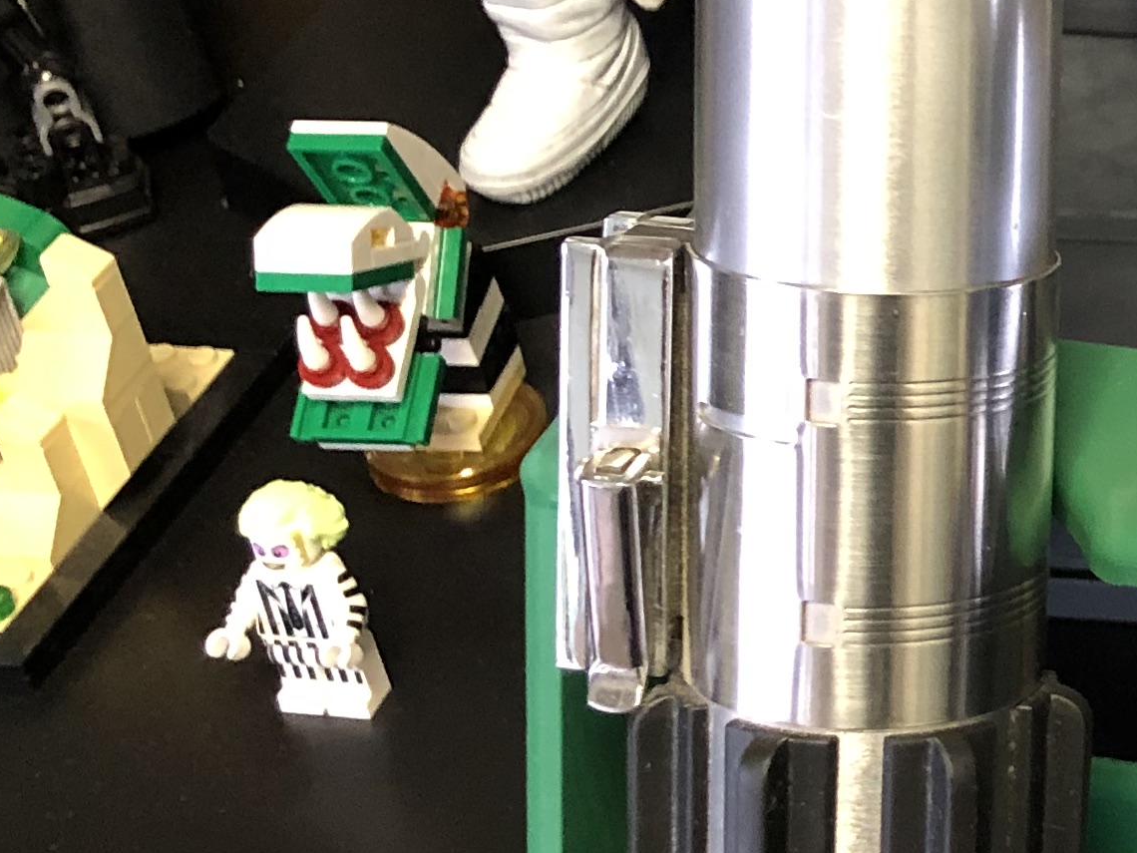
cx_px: 1774
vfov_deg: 14.9
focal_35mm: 99
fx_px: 3252
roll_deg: +1.4
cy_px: 432
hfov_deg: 17.5
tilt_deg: -37.1
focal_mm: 3.99
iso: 100
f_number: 1.8
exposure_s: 1/12
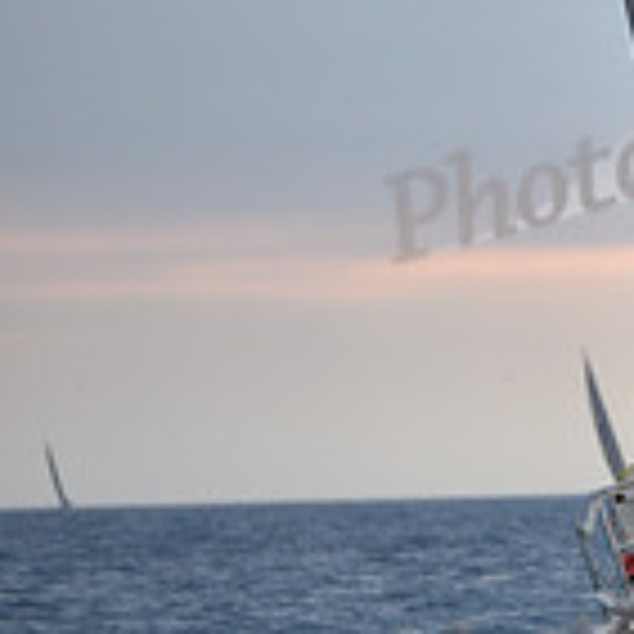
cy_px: 317
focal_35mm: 697
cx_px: 1255
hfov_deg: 2.5
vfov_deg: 2.5
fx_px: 14443
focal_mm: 200
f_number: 5.6
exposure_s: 1/800
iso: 400
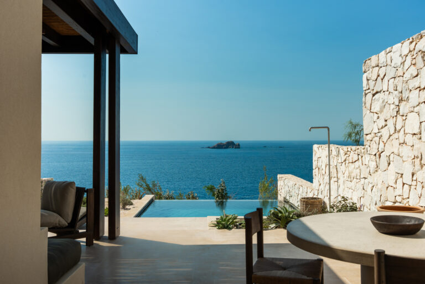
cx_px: 212
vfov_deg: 34.8
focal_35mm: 38
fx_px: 452
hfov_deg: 50.3
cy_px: 142
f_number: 10
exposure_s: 1/400
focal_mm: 38.3
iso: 100
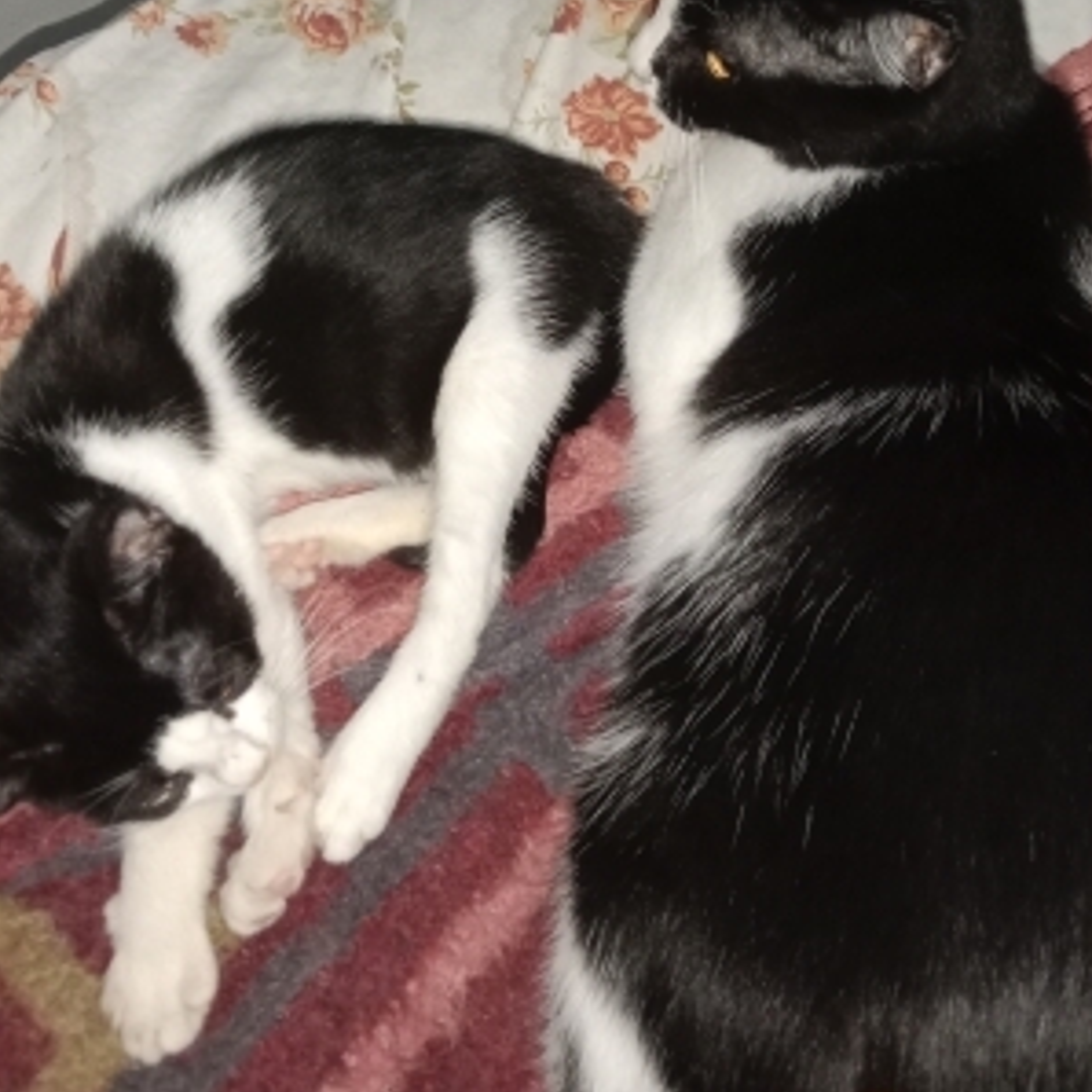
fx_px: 1428
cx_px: 551
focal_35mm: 40
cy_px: 257
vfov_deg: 40.5
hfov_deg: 41.9
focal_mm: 3.65
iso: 550
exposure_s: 1/25
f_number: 2.2
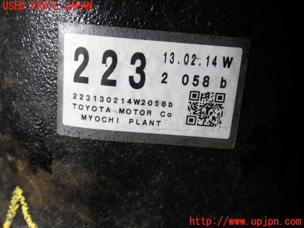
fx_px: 334
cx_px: 152
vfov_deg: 37.7
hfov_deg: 49.0
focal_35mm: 38
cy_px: 114
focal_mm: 6.83
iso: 100
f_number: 2.7
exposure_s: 1/125
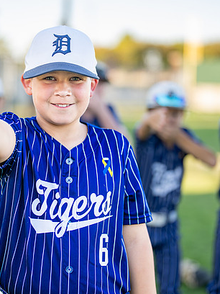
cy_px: 135
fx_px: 678
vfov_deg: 24.4
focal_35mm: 80
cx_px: 84
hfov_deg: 18.4
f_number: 1.2
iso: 100
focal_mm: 50
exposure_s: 1/1250
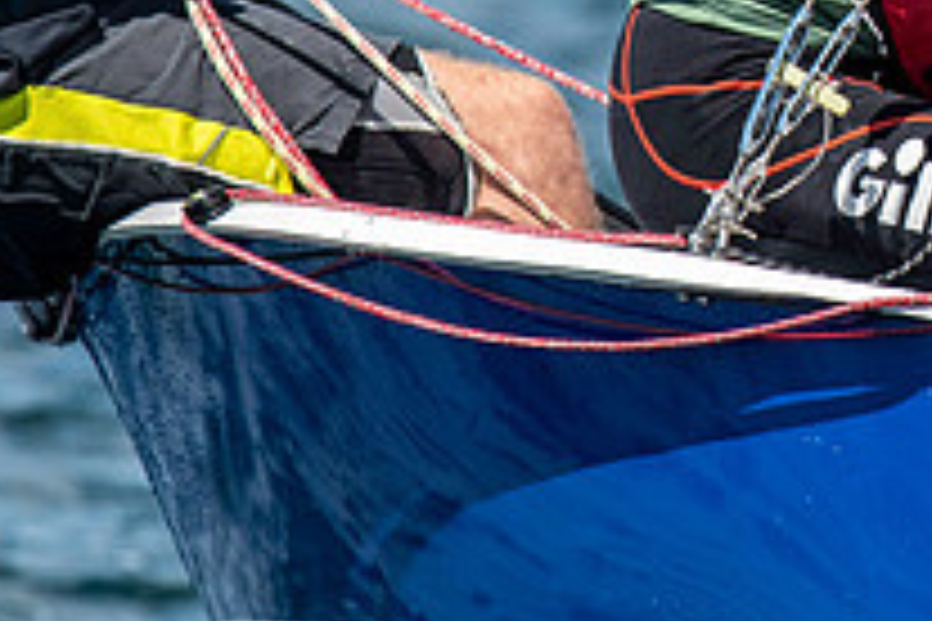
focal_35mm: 1263
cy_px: -196
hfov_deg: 1.6
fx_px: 32695
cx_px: 1274
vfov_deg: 1.1
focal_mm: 300
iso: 320
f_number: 5.6
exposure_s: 1/2000
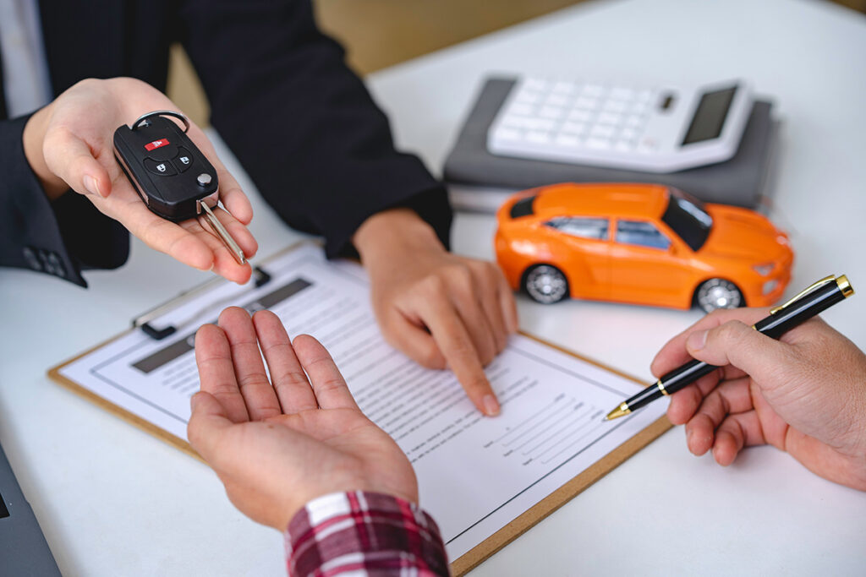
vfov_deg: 16.1
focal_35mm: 85
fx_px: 2045
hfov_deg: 23.9
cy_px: 288
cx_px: 433
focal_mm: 85
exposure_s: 1/100
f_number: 2.8
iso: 100
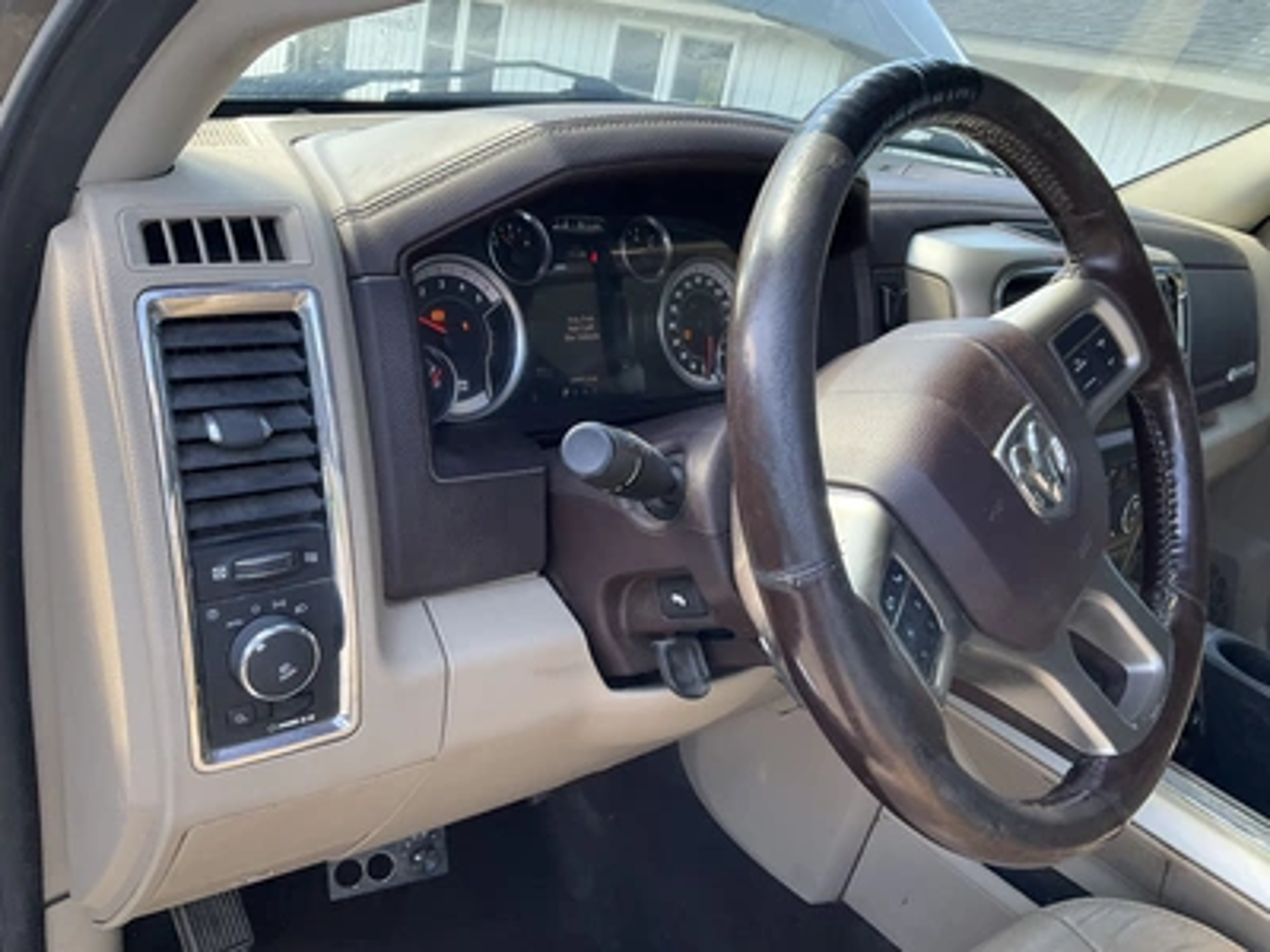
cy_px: 476
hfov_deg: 61.7
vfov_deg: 48.2
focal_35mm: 29
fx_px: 1064
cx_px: 635
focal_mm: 3
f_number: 1.8
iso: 40
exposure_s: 1/122
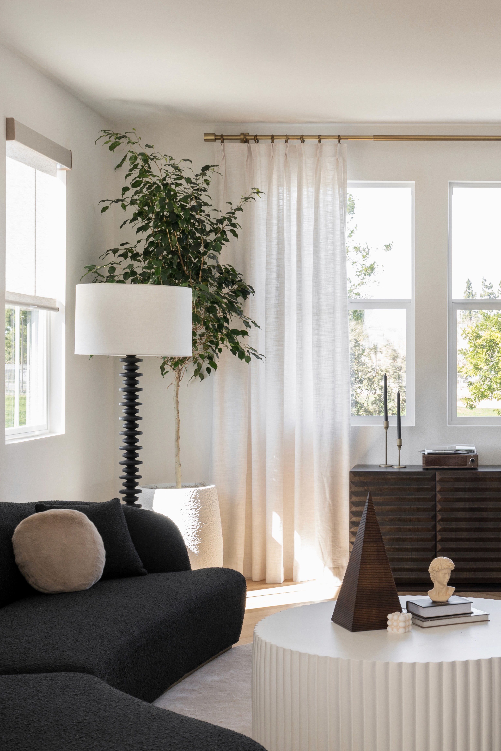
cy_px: 376
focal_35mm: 59
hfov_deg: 22.4
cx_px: 450
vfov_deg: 33.9
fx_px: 1232
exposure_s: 1/13
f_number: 10
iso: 250
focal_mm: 39
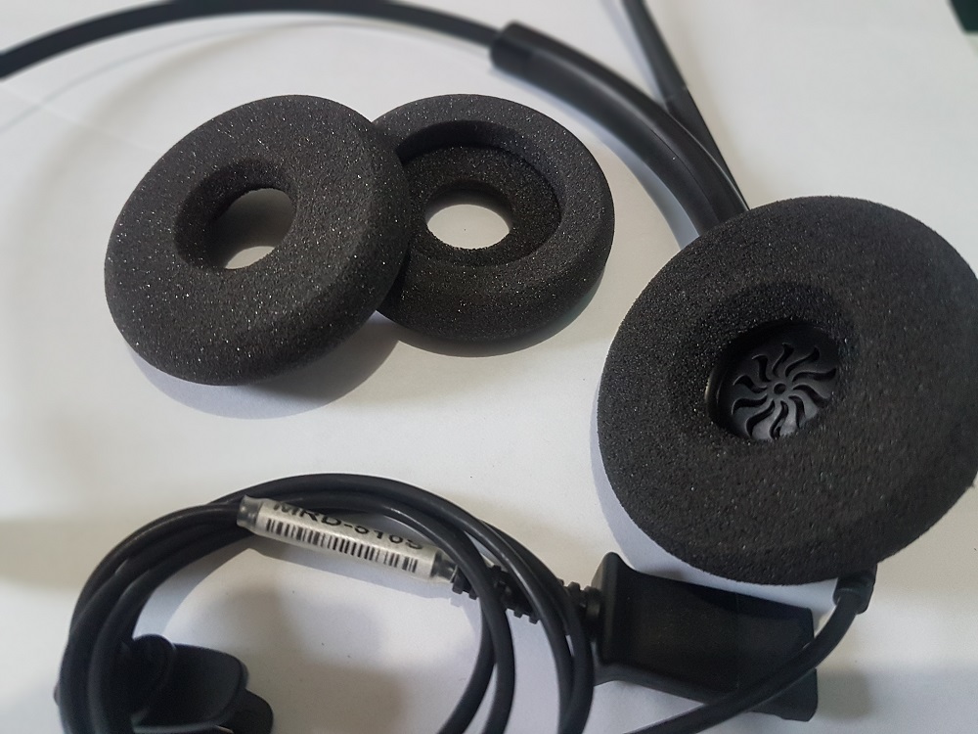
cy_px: 367
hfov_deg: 67.3
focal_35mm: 26
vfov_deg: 53.1
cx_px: 489
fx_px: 735
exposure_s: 1/20
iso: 200
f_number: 1.7
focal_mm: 4.2
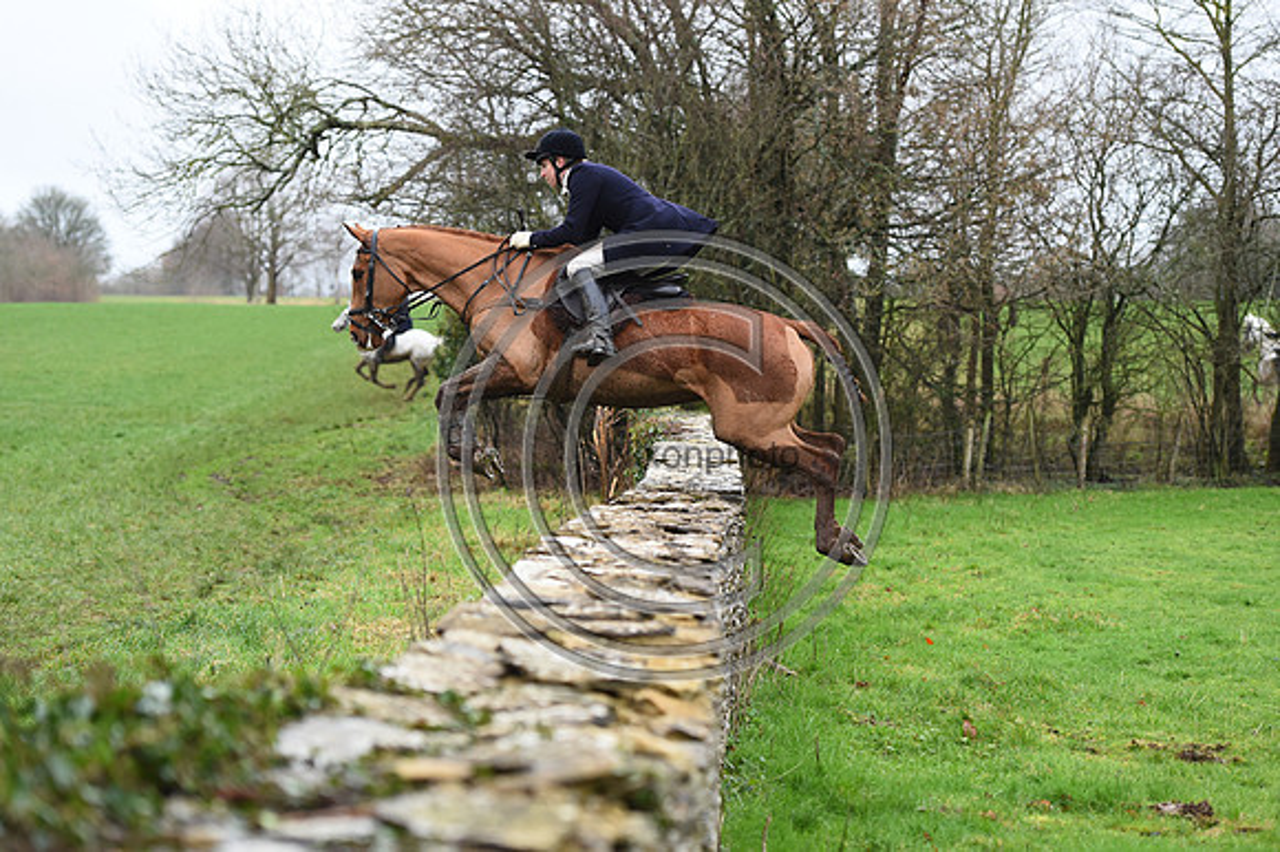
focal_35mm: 90
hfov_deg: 22.6
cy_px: 426
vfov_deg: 15.2
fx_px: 3198
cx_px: 640
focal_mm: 90
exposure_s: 1/1250
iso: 1600
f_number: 3.5
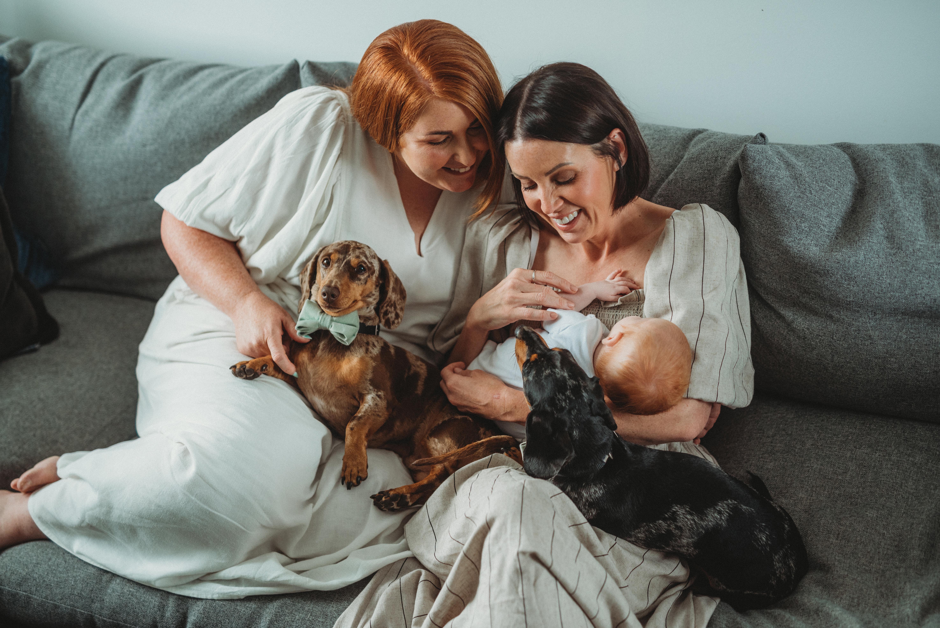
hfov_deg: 39.6
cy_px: 314
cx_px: 470
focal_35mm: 50
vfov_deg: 27.0
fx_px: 1306
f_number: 2.2
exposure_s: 1/400
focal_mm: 50
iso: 640
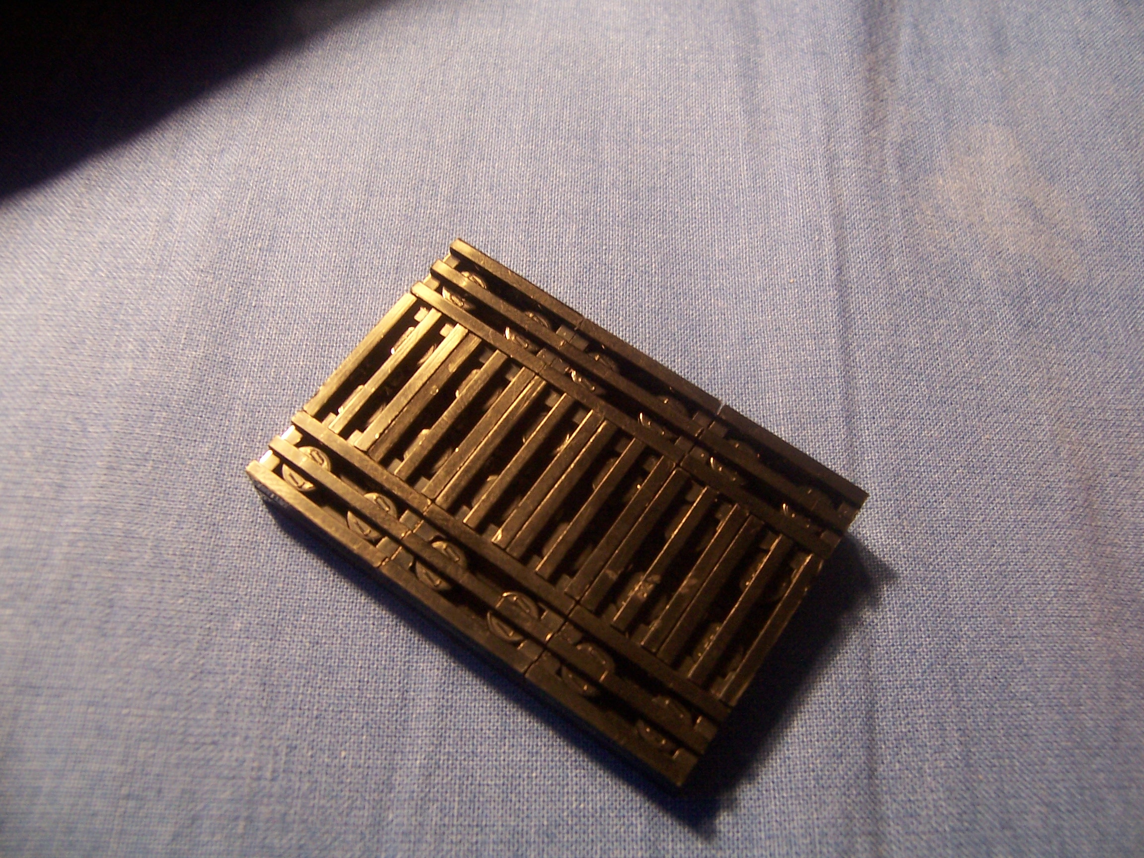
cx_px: 572
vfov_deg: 42.9
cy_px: 429
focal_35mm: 33
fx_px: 1091
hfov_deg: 55.4
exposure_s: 1/20
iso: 140
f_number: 3.4
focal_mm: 5.5
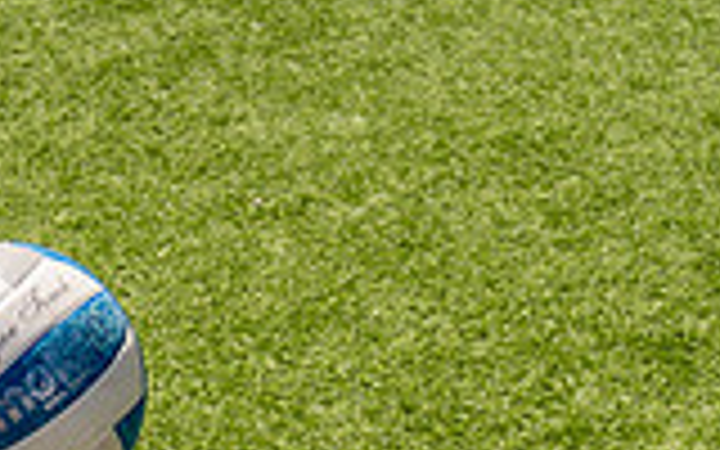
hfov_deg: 16.3
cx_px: 120
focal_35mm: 127
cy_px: 889
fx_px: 2492
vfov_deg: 9.6
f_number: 4
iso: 100
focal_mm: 27
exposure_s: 1/800
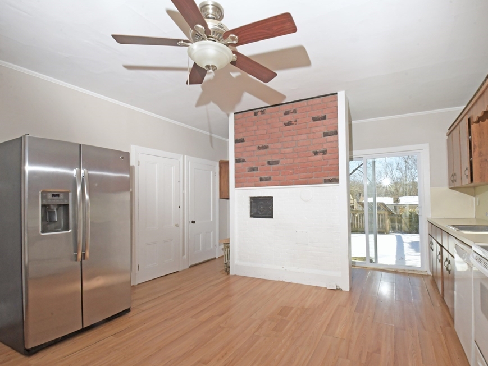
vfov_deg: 74.7
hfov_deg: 90.6
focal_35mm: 17
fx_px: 240
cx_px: 274
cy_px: 190
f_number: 20
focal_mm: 10
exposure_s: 1/160
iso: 1600
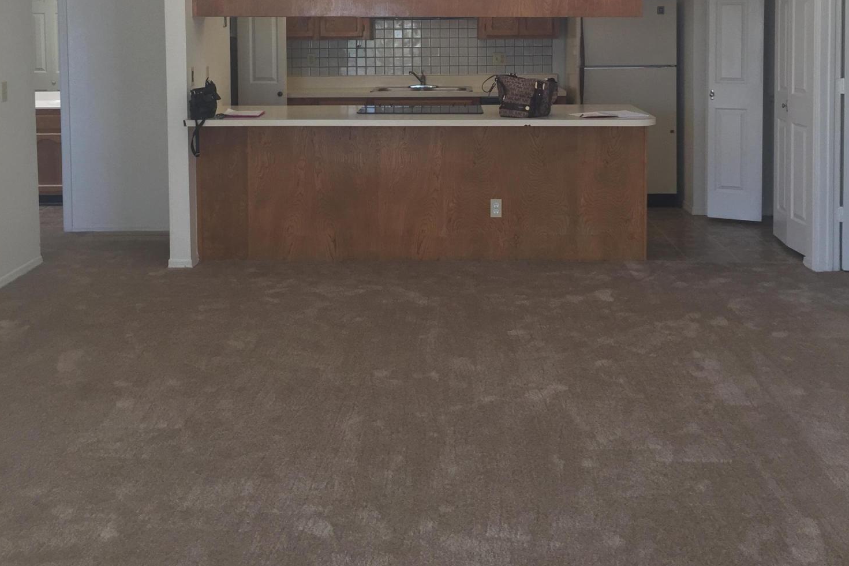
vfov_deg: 31.6
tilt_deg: -1.5
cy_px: 94
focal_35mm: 41
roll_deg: +0.3
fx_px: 967
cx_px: 426
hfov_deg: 47.4
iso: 50
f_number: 2.2
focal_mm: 4.15
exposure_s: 1/120
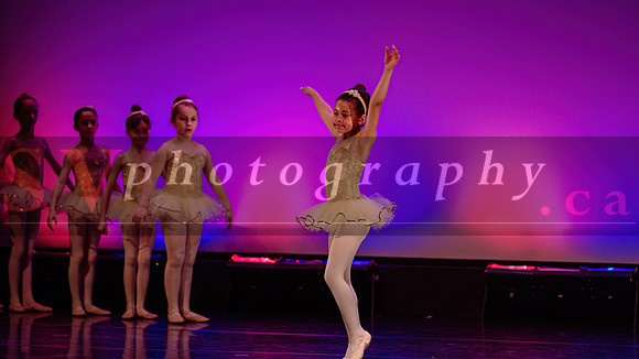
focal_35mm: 178
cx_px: 320
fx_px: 3017
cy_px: 180
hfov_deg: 12.1
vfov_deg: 6.8
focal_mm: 170
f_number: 2.8
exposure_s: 1/250
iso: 1600
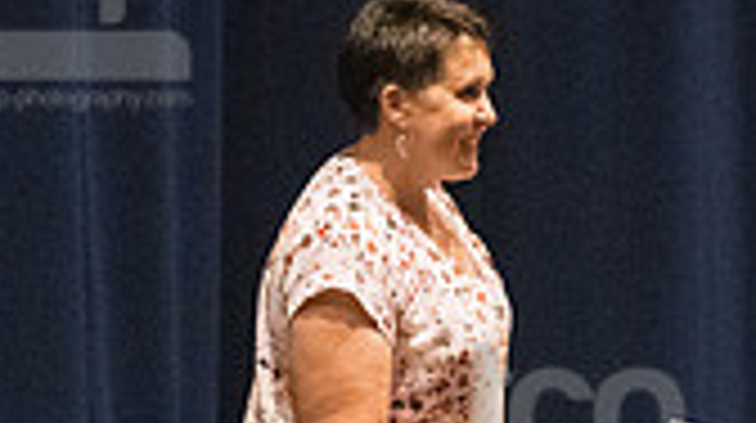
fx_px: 12213
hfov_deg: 3.5
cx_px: 578
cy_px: 464
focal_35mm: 610
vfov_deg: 2.0
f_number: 4.5
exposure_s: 1/250
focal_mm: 145
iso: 8000
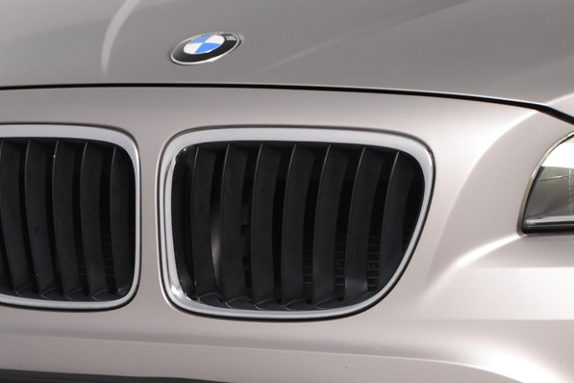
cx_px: 539
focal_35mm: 164
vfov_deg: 8.4
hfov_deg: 12.4
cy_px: 221
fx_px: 2615
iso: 1600
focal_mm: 34
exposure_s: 1/125
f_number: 5.6
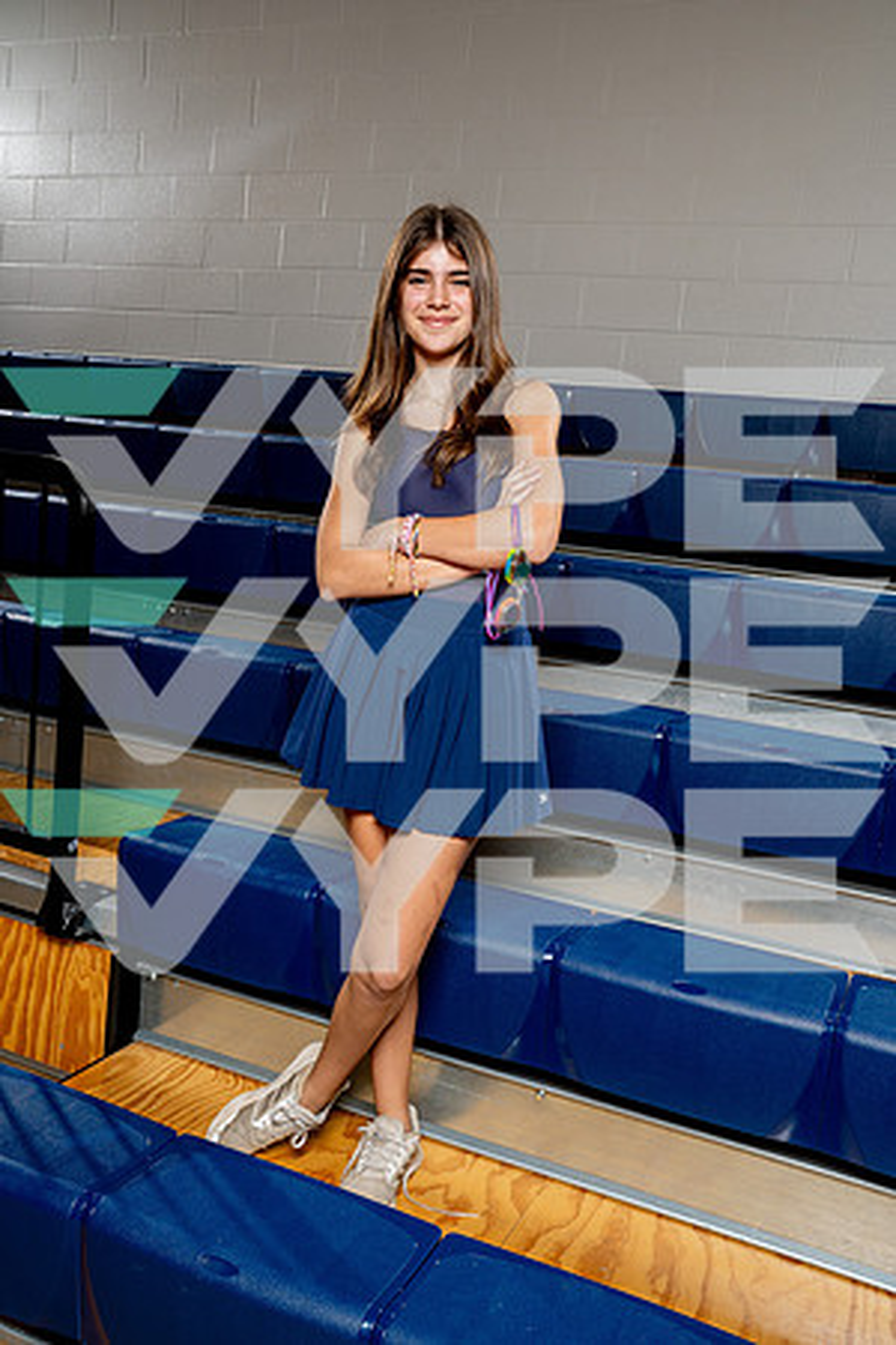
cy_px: 672
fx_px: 1195
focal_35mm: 32
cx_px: 448
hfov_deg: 41.1
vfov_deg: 58.7
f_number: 8
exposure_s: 1/250
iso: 320
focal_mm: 32
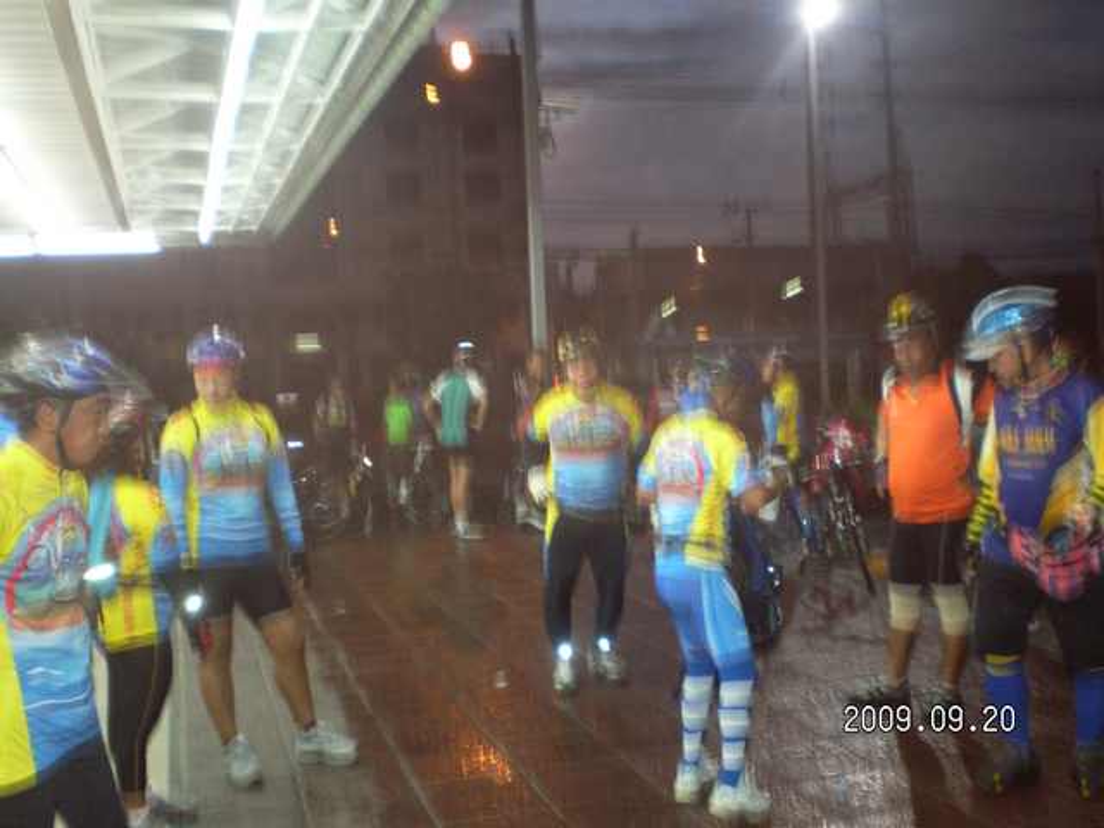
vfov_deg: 37.7
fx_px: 1212
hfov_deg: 49.0
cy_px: 414
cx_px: 552
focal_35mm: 38
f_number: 3.1
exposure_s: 1/30
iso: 218
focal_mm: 6.3
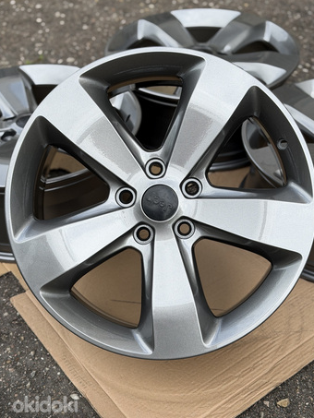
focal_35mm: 53
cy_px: 206
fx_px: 641
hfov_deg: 27.5
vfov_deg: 36.2
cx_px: 159
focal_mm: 6.76
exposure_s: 1/1403
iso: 64
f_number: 1.78
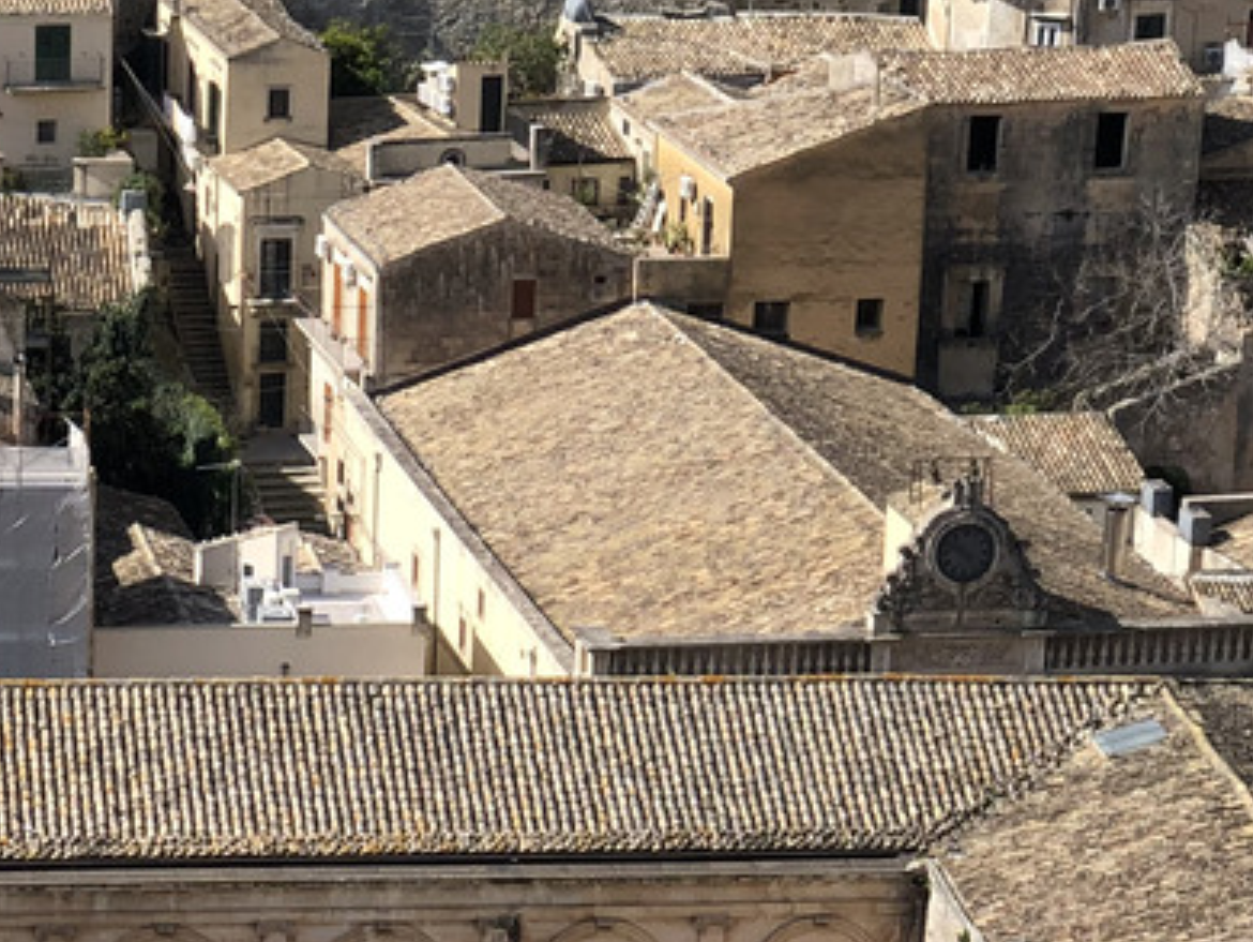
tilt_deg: -20.2
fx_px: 5795
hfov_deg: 12.2
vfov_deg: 9.2
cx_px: 3
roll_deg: -0.1
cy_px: 1032
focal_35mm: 160
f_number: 2.4
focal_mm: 6
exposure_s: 1/941
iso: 16
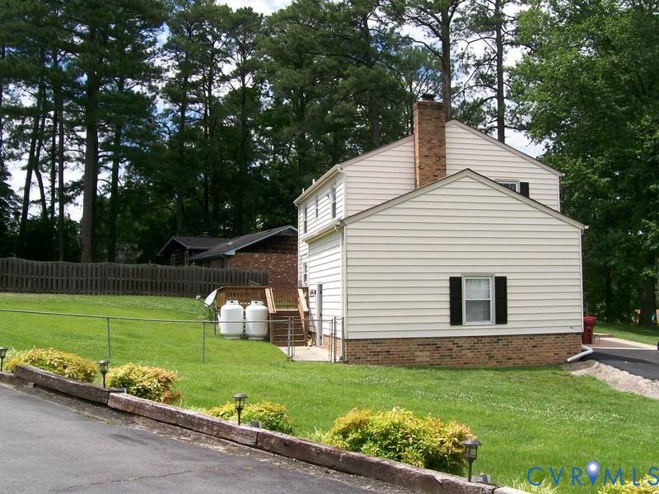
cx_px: 330
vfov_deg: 39.7
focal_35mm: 36
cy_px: 247
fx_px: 685
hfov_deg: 51.4
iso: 80
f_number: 4.8
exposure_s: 1/476
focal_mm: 6
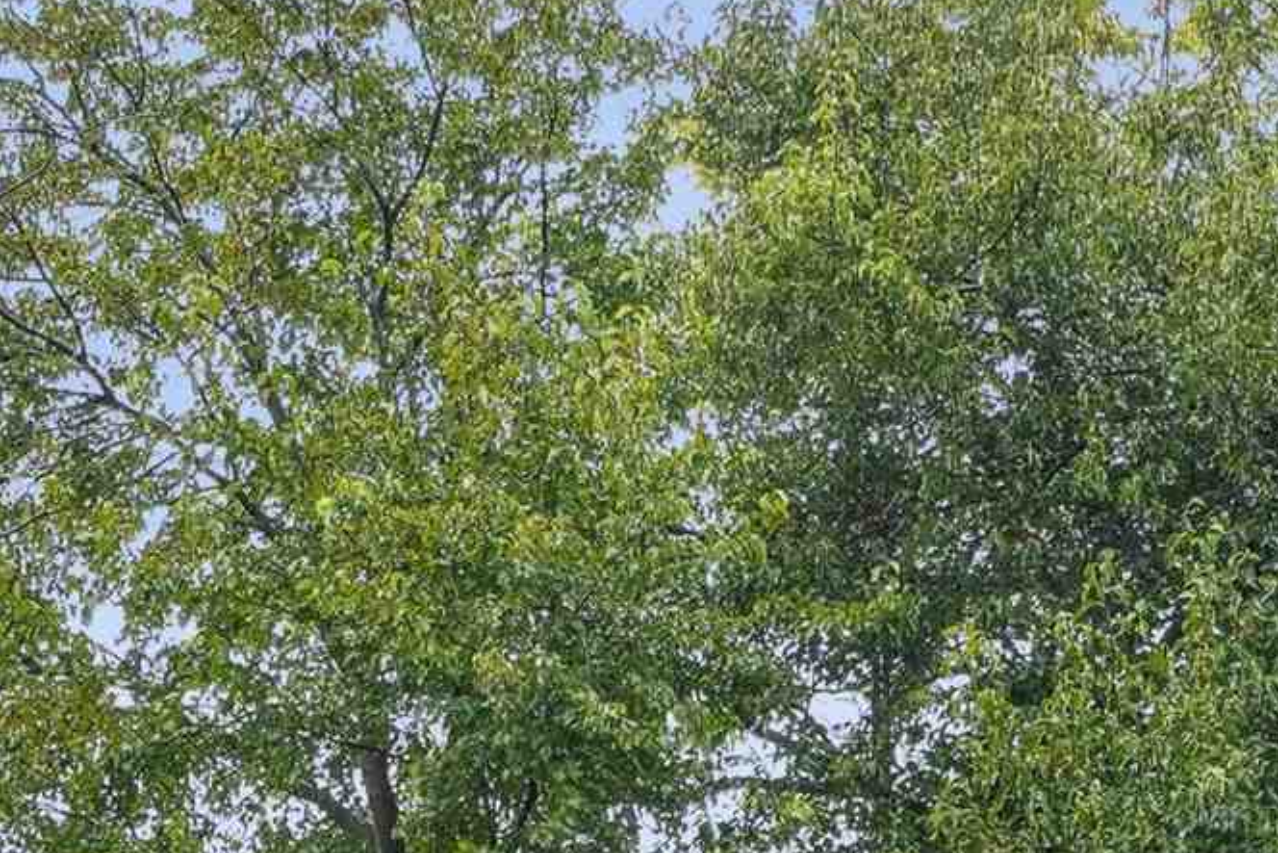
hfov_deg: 26.9
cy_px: 1640
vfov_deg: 15.3
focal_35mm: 74
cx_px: 982
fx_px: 2627
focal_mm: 16
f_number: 8
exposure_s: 1/80
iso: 400
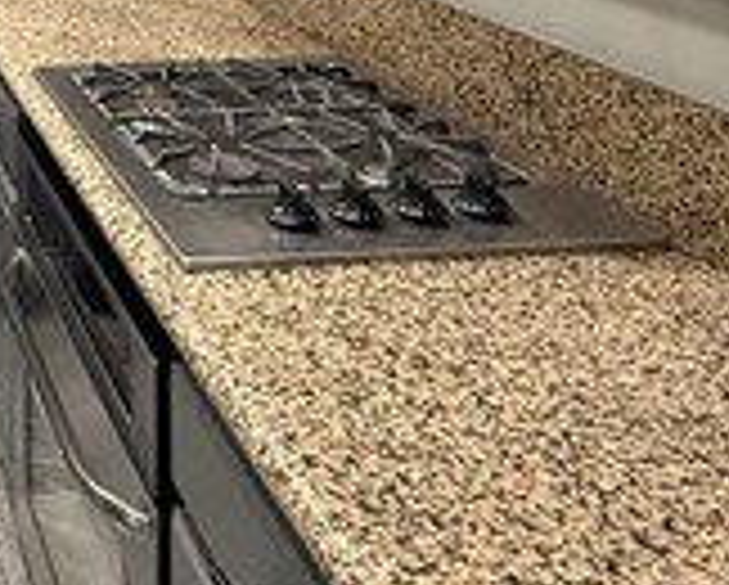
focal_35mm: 54
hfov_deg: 30.0
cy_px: -202
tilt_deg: -2.4
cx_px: -130
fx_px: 1166
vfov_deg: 24.2
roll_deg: +0.5
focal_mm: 2.22
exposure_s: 1/60
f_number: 2.2
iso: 320
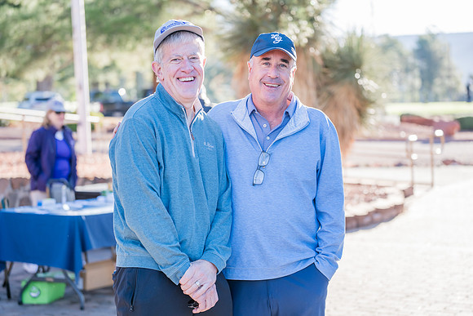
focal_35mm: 81
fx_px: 1070
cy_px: 158
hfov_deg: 24.9
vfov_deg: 16.8
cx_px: 236
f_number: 2.8
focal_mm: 81.4
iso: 400
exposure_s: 1/640
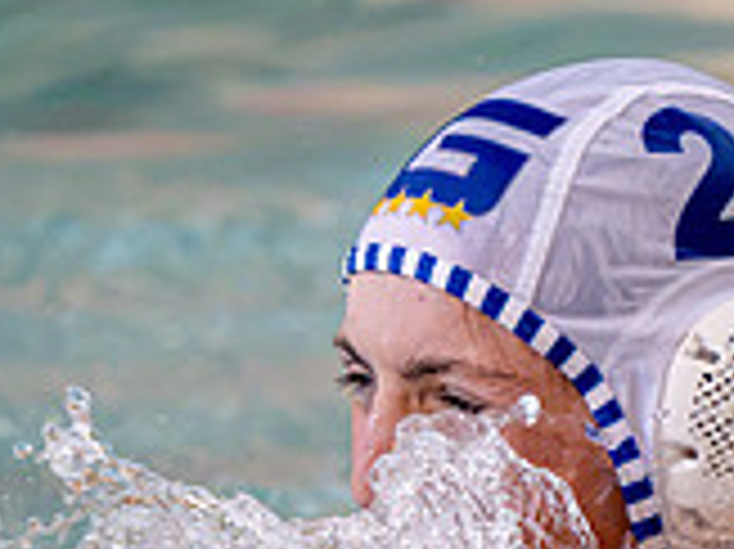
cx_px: 593
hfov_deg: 1.7
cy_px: 641
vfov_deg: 1.3
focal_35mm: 1143
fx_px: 24218
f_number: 4
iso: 12800
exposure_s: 1/1000
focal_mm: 280
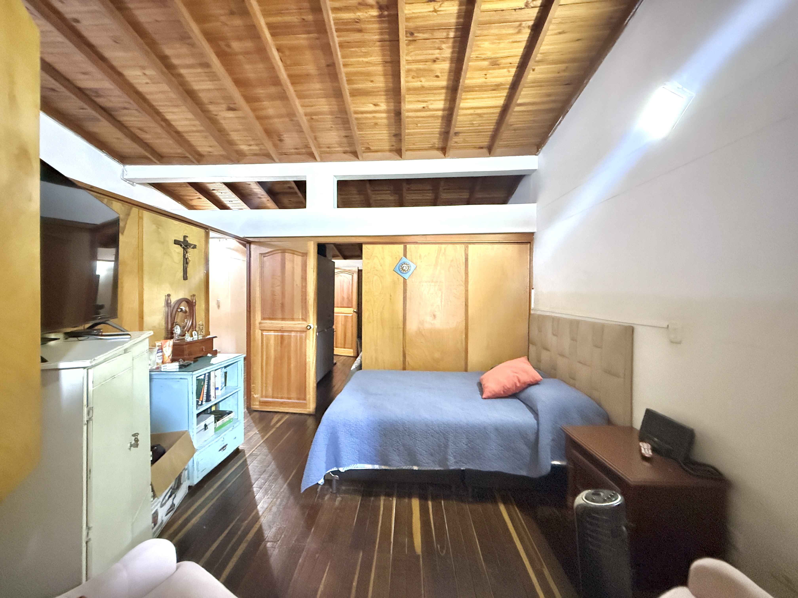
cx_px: 399
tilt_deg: -1.0
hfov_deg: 102.1
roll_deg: -0.3
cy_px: 299
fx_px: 323
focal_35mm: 14
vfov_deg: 85.7
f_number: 2.2
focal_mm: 2.22
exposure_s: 1/30
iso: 2000
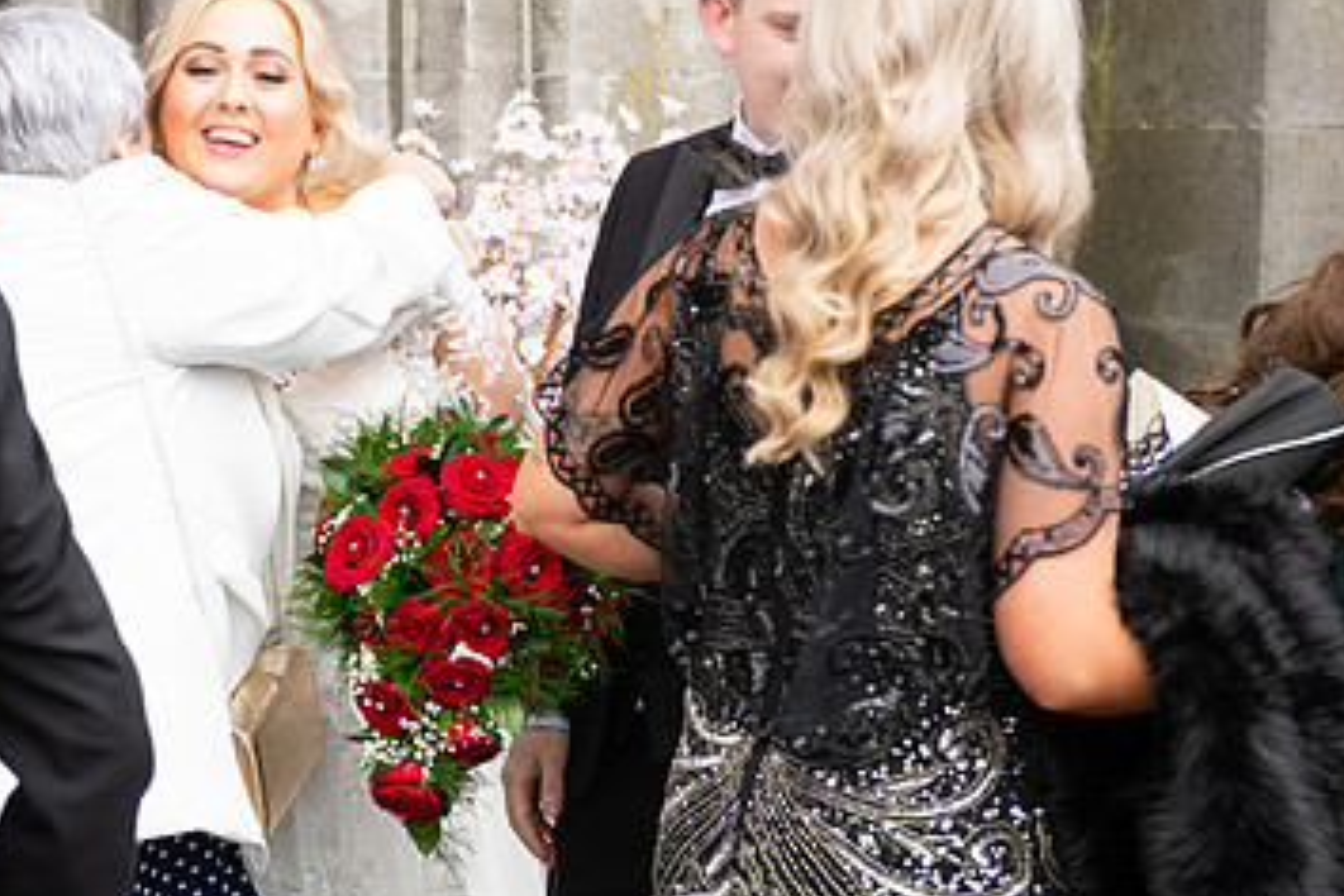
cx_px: 395
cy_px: 347
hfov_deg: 24.6
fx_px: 3061
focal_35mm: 82
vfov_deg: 16.6
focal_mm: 50
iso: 125
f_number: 3.5
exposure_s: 1/160
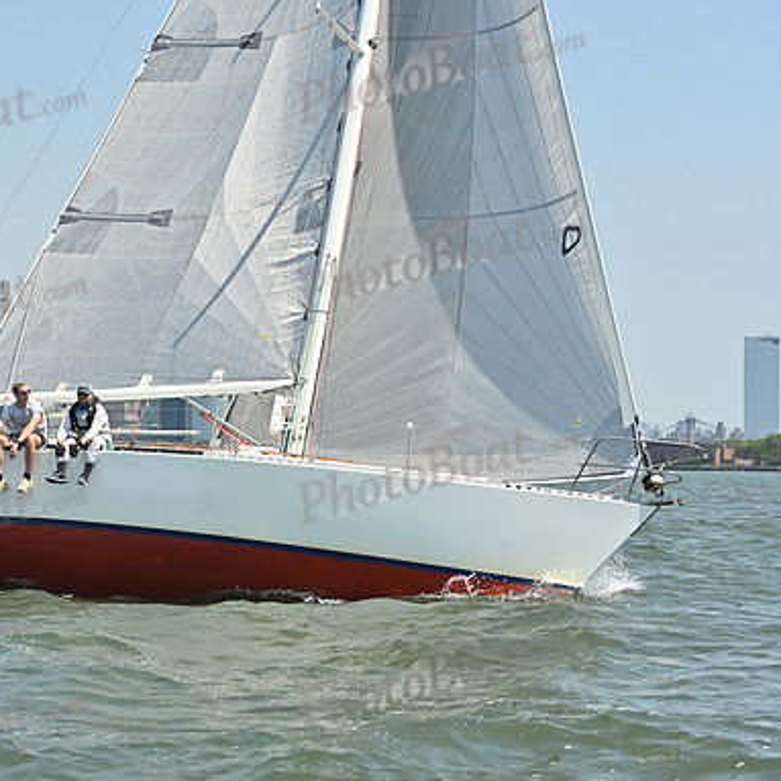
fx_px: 2297
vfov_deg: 19.3
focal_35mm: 90
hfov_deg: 19.2
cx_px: 194
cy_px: 393
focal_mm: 70
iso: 320
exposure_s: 1/1250
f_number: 8
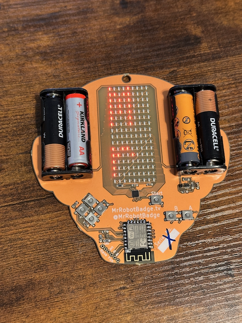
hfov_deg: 30.3
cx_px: 121
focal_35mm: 48
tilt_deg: -71.4
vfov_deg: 39.7
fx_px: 447
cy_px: 162
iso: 320
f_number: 1.78
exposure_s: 1/40
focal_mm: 6.86
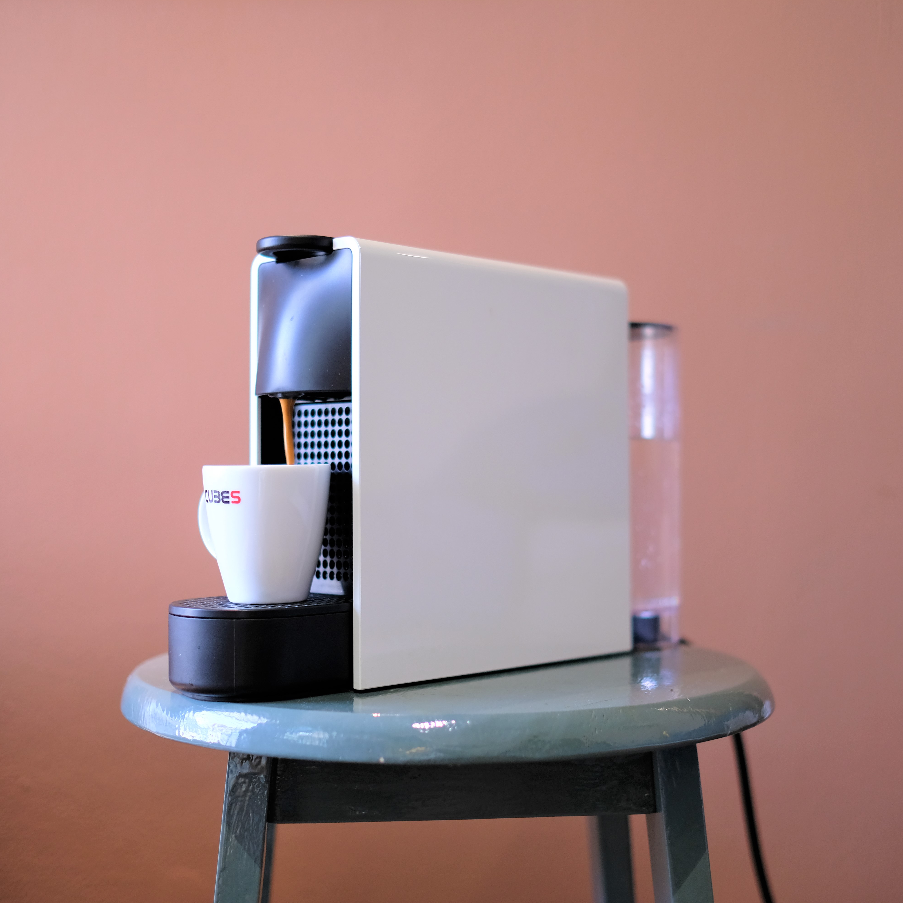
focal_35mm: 45
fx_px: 1328
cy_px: 453
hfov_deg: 37.5
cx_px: 473
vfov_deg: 37.6
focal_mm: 23
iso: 250
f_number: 1.4
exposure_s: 1/60
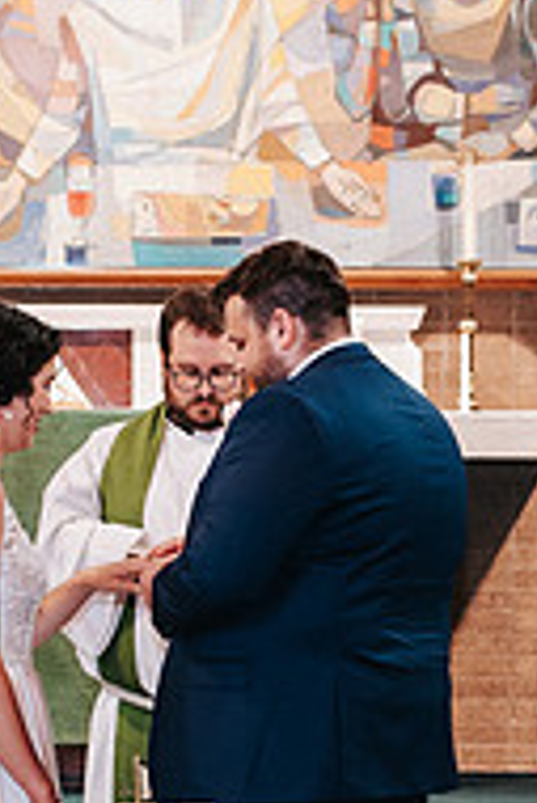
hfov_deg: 7.1
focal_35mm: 195
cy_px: 629
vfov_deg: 10.5
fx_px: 4355
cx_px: 191
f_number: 3.2
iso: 800
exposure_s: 1/125
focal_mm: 35
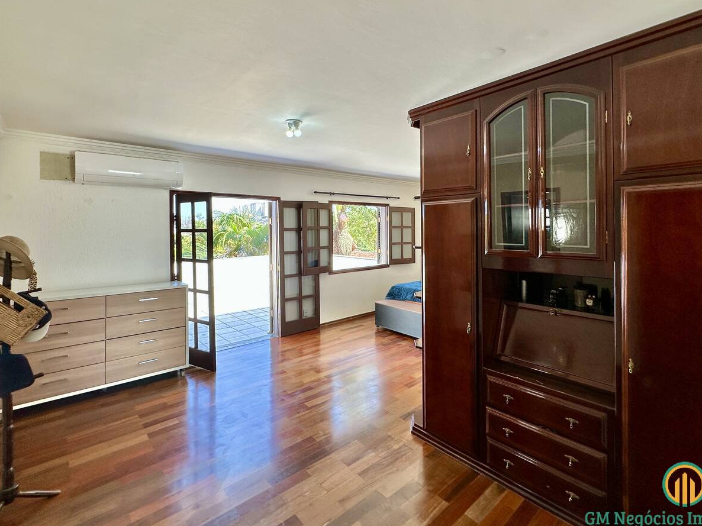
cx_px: 371
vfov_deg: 74.4
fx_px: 345
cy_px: 229
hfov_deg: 90.9
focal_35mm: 17
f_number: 2.2
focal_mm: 2.22
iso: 50
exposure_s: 1/120
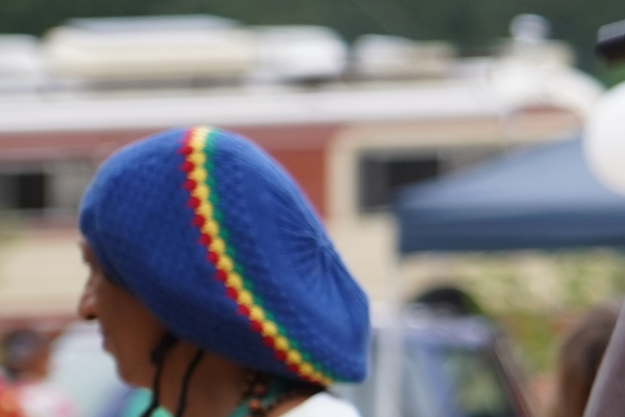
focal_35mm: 494
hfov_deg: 4.1
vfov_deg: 2.8
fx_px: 8576
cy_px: 352
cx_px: 993
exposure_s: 1/160
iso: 250
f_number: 4
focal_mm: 105
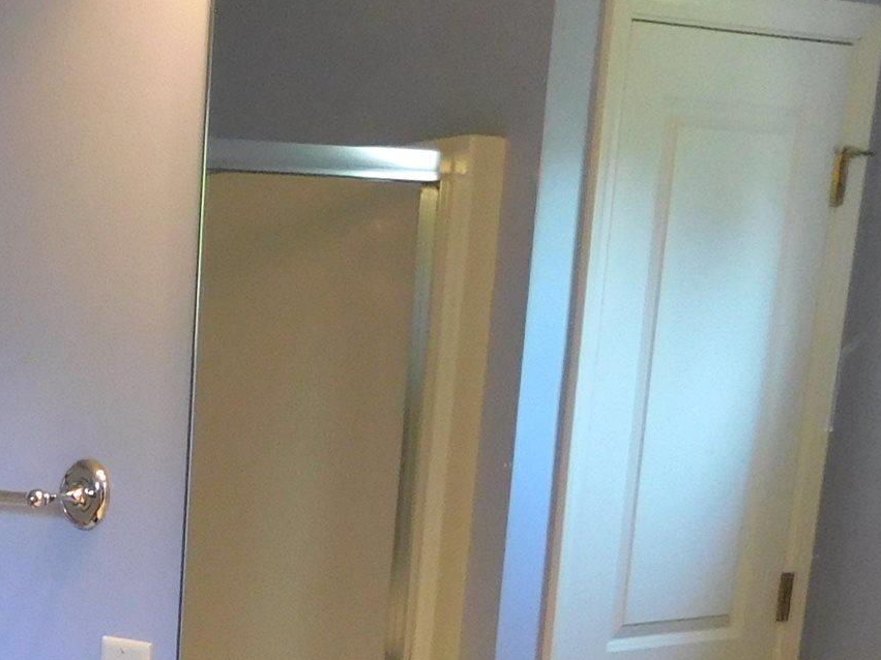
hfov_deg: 20.8
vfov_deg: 16.1
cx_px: -350
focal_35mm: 83
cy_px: 1019
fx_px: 2112
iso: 125
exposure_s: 1/30
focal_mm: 4
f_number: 3
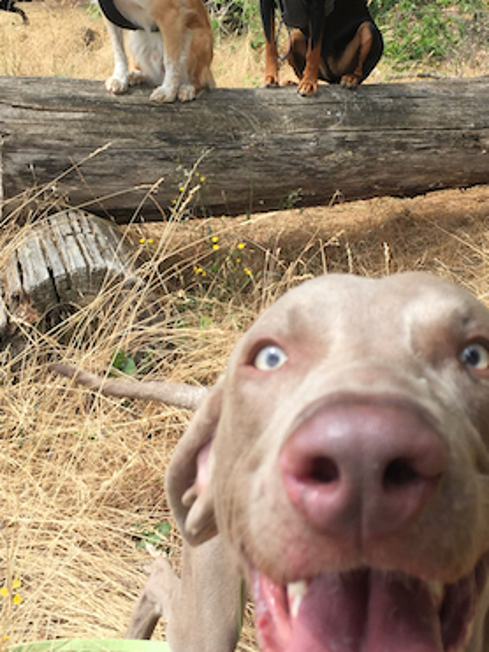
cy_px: 290
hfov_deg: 29.1
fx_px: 942
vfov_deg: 38.2
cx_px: 232
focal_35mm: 50
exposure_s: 1/638
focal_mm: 4.15
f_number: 2.2
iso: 32
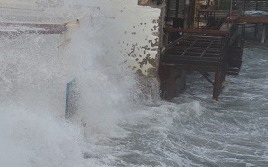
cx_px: 17
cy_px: 112
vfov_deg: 11.2
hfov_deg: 17.7
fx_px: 847
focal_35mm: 116
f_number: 4.2
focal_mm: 35
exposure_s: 1/1000
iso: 720
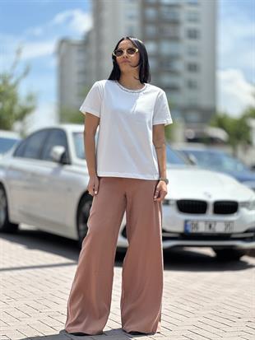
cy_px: 170
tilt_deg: +1.7
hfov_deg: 19.1
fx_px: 756
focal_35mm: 77
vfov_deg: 25.3
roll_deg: -0.1
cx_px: 128
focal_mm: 9
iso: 32
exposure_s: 1/536
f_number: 2.8
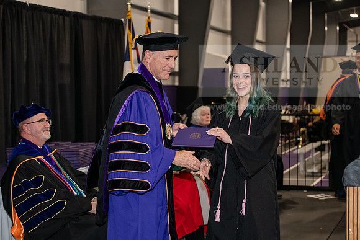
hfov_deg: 28.8
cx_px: 180
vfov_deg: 19.5
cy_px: 120
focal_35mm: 70
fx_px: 700
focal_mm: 70
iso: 2500
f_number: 5
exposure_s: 1/200
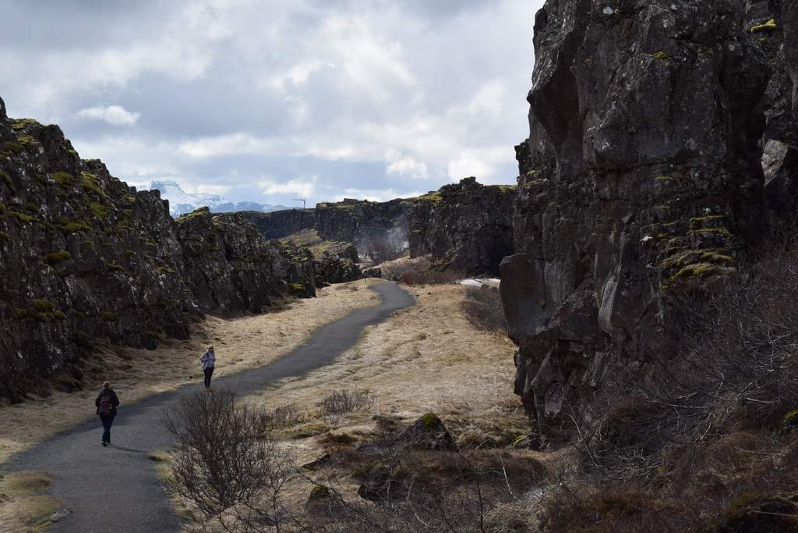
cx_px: 399
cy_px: 266
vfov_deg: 14.7
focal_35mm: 93
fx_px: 2062
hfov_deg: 21.9
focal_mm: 62
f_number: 10
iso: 100
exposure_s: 1/200
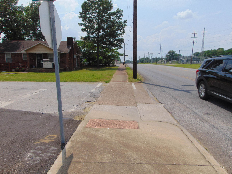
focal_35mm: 25
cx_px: 116
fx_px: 168
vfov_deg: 54.9
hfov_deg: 69.4
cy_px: 87
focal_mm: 4.5
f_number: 7.7
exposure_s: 1/400
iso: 80
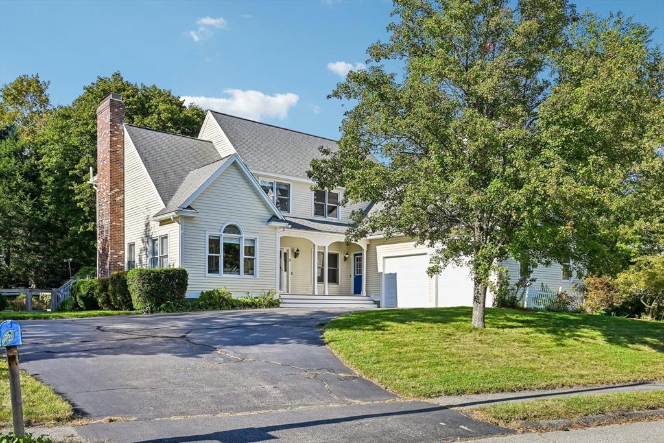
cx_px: 332
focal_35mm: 30
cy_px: 222
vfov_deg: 43.6
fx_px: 553
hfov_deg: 61.9
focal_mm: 30
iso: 400
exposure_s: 1/800
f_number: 8
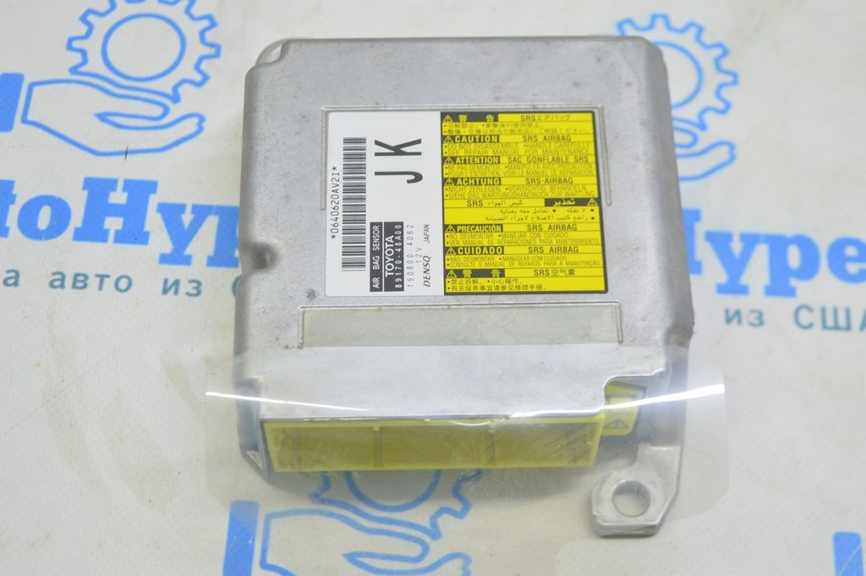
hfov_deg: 29.3
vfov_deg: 19.7
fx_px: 1658
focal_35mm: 69
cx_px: 433
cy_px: 288
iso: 400
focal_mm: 46
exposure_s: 1/20
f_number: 5.6
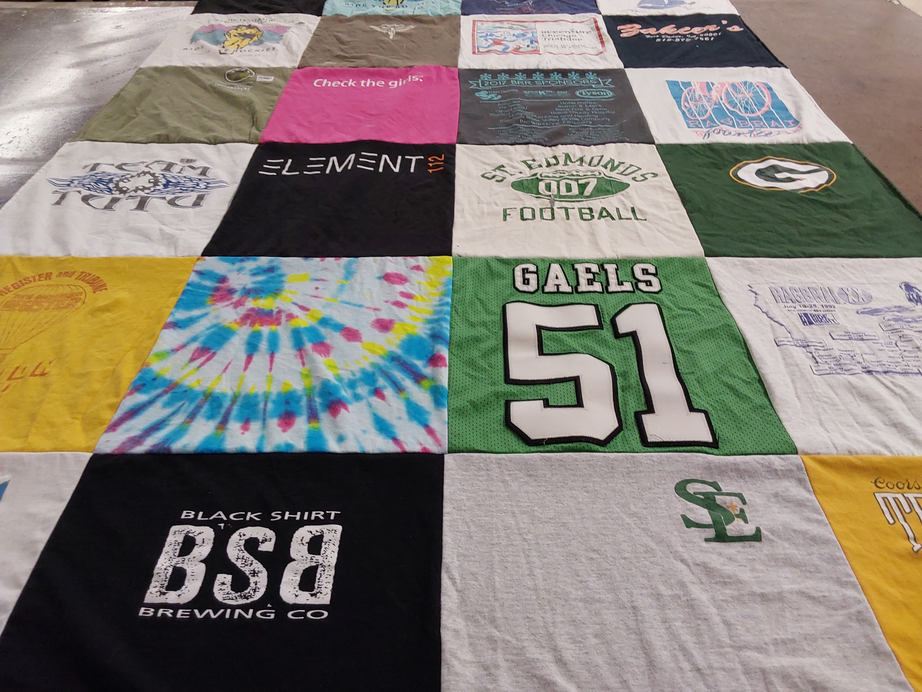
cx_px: 461
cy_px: 346
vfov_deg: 49.7
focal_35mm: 28
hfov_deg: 63.4
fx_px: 746
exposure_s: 1/60
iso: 80
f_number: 1.9
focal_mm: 2.91
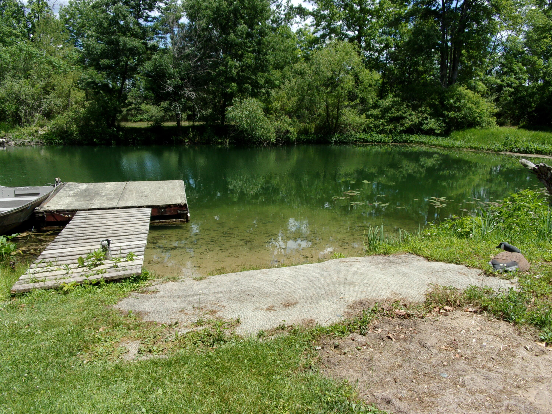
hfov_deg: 63.4
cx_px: 276
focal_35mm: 28
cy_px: 207
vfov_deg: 49.7
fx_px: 446
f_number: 10.8
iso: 80
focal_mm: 5.1
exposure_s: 1/80
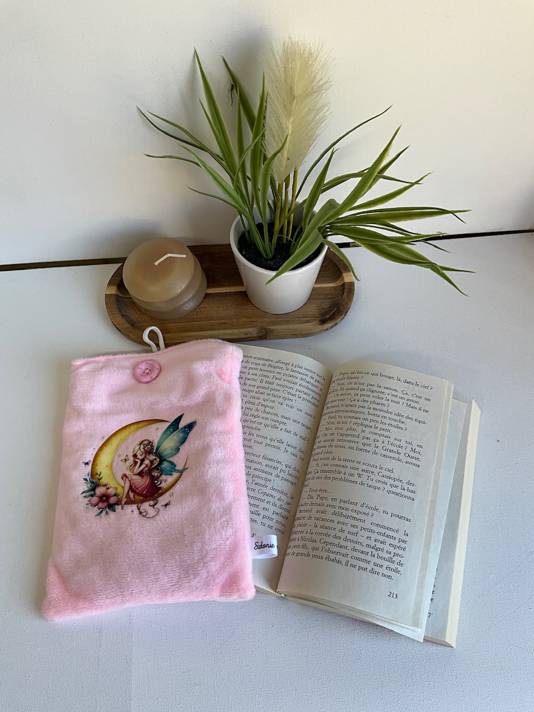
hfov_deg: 48.2
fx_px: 596
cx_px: 267
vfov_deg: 61.7
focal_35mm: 29
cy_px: 356
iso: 20
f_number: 1.8
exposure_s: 1/122
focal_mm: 3
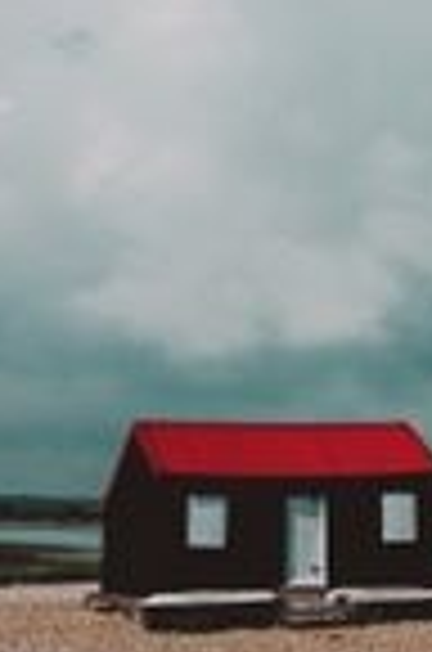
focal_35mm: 74
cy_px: 373
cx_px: 430
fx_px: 1338
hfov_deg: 17.9
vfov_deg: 27.4
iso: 160
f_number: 5.6
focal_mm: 13.7
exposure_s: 1/2500
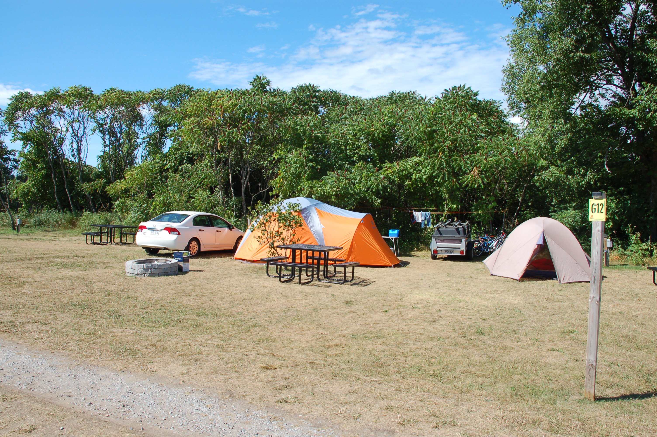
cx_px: 328
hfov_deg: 62.0
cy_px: 218
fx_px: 547
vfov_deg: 43.5
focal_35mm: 30
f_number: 8
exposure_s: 1/250
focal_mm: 20
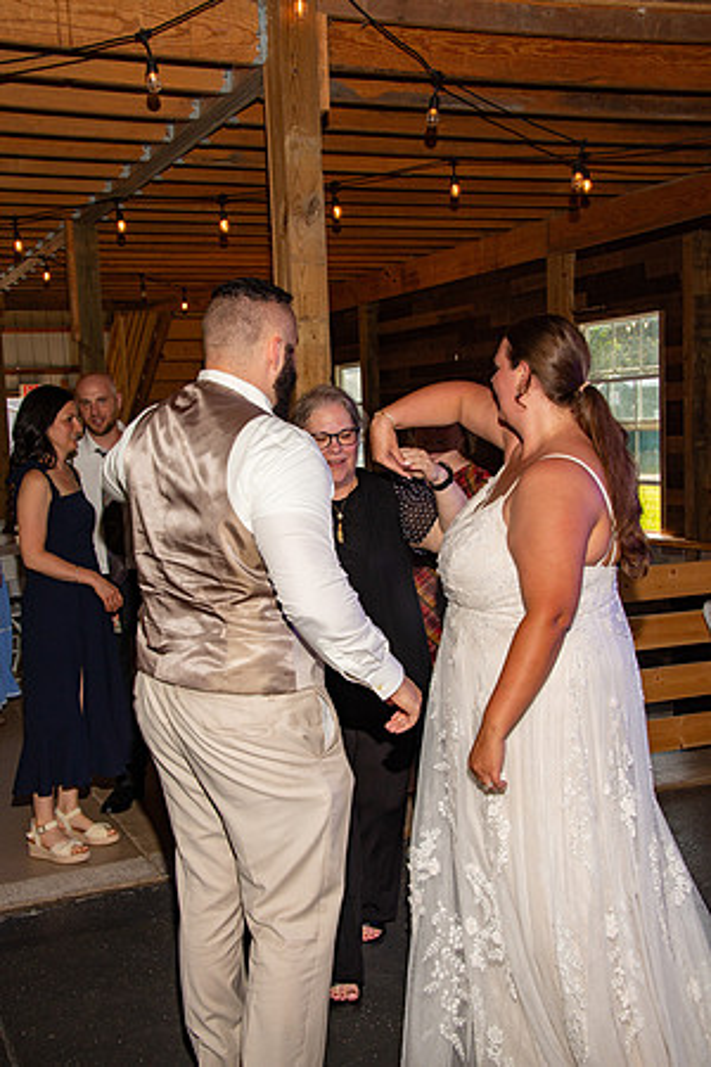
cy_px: 534
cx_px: 356
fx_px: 1303
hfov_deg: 30.5
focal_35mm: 44
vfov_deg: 44.5
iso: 400
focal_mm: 44
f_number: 13
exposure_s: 1/125
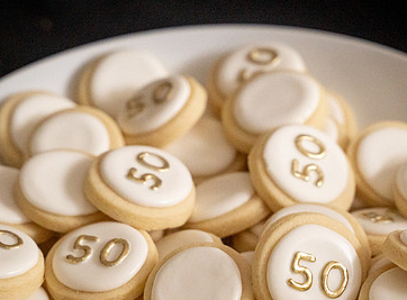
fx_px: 1882
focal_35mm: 161
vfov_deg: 9.1
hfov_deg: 12.3
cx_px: 238
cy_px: 208
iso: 2500
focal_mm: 75
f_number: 3.5
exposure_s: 1/250
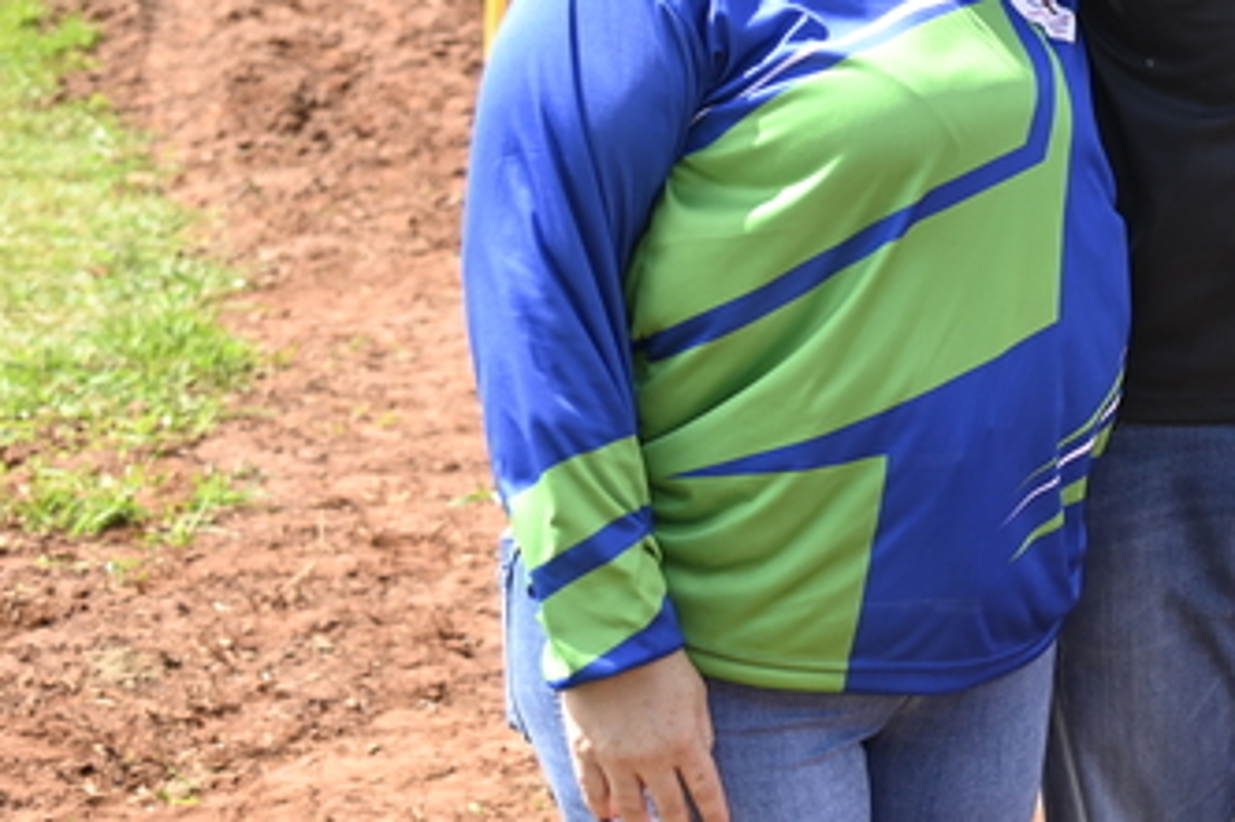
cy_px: -110
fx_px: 3532
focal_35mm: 103
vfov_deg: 13.0
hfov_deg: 19.0
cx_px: 1391
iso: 125
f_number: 4
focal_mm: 38
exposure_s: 1/400
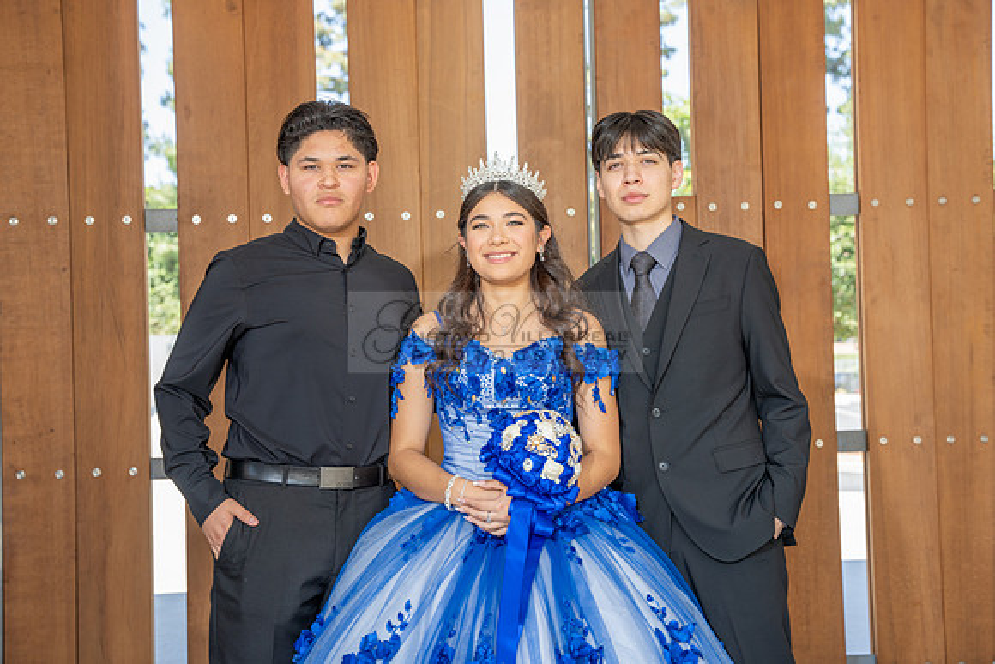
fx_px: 1446
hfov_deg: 38.0
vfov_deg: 25.9
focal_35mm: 52
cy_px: 332
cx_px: 498
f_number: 4.5
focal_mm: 52.3
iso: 125
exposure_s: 1/125
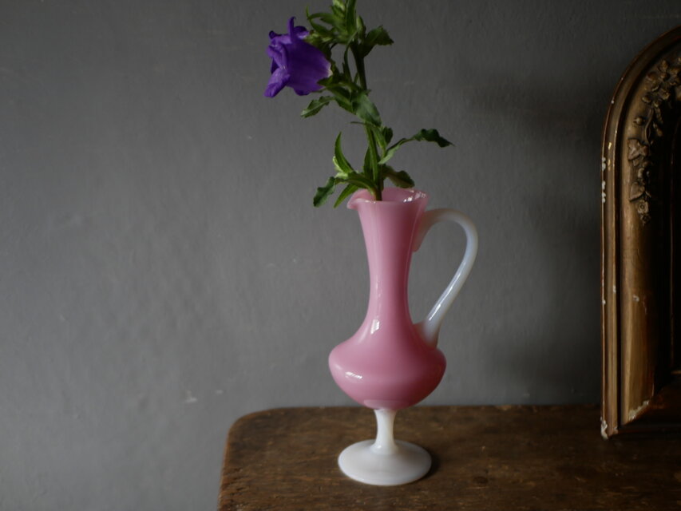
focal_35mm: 50
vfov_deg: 29.1
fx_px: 984
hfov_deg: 38.2
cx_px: 340
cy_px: 256
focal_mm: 25
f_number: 1.7
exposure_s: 1/125
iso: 200
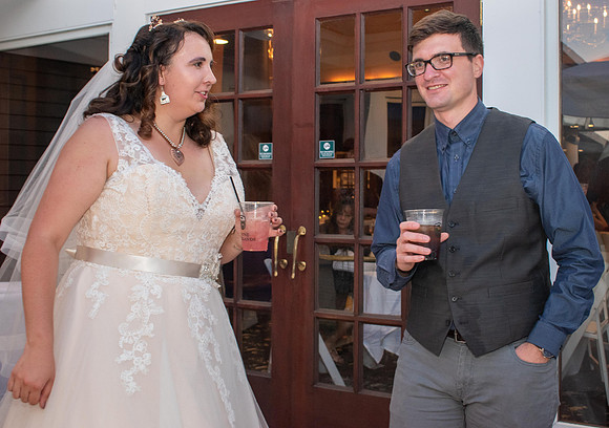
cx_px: 330
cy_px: 177
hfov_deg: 40.8
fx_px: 817
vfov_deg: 29.3
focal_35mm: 47
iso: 800
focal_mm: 26
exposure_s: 1/80
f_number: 4.5
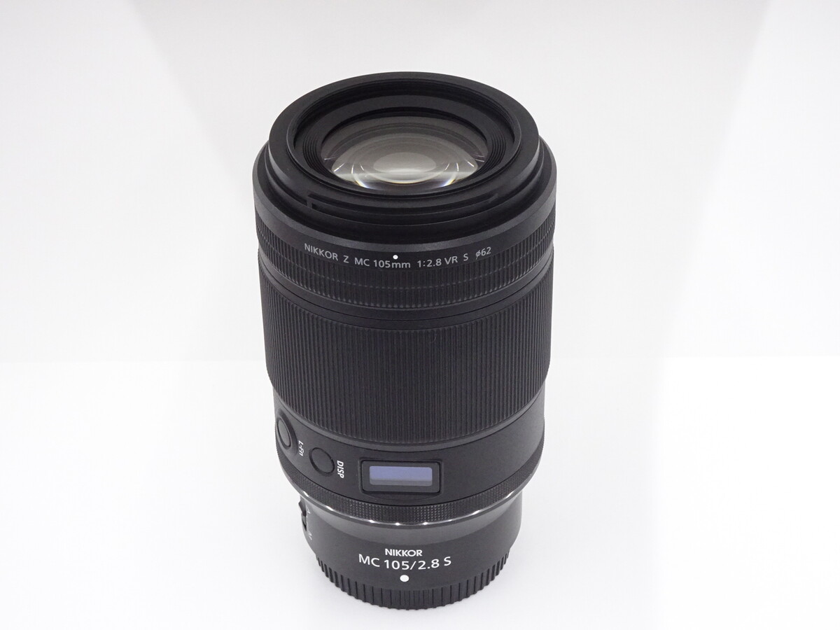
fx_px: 1771
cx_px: 420
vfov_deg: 20.2
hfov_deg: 26.7
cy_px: 315
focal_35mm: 73
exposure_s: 1/80
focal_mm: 12.42
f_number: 5
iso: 640
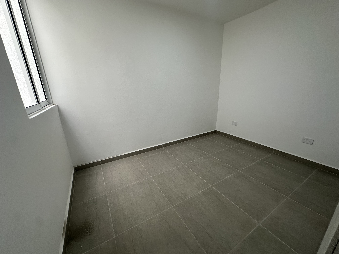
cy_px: 127
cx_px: 170
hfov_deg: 102.1
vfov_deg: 85.7
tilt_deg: -15.0
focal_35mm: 14
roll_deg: -0.5
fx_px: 137
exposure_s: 1/120
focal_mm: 2.22
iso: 160
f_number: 2.2
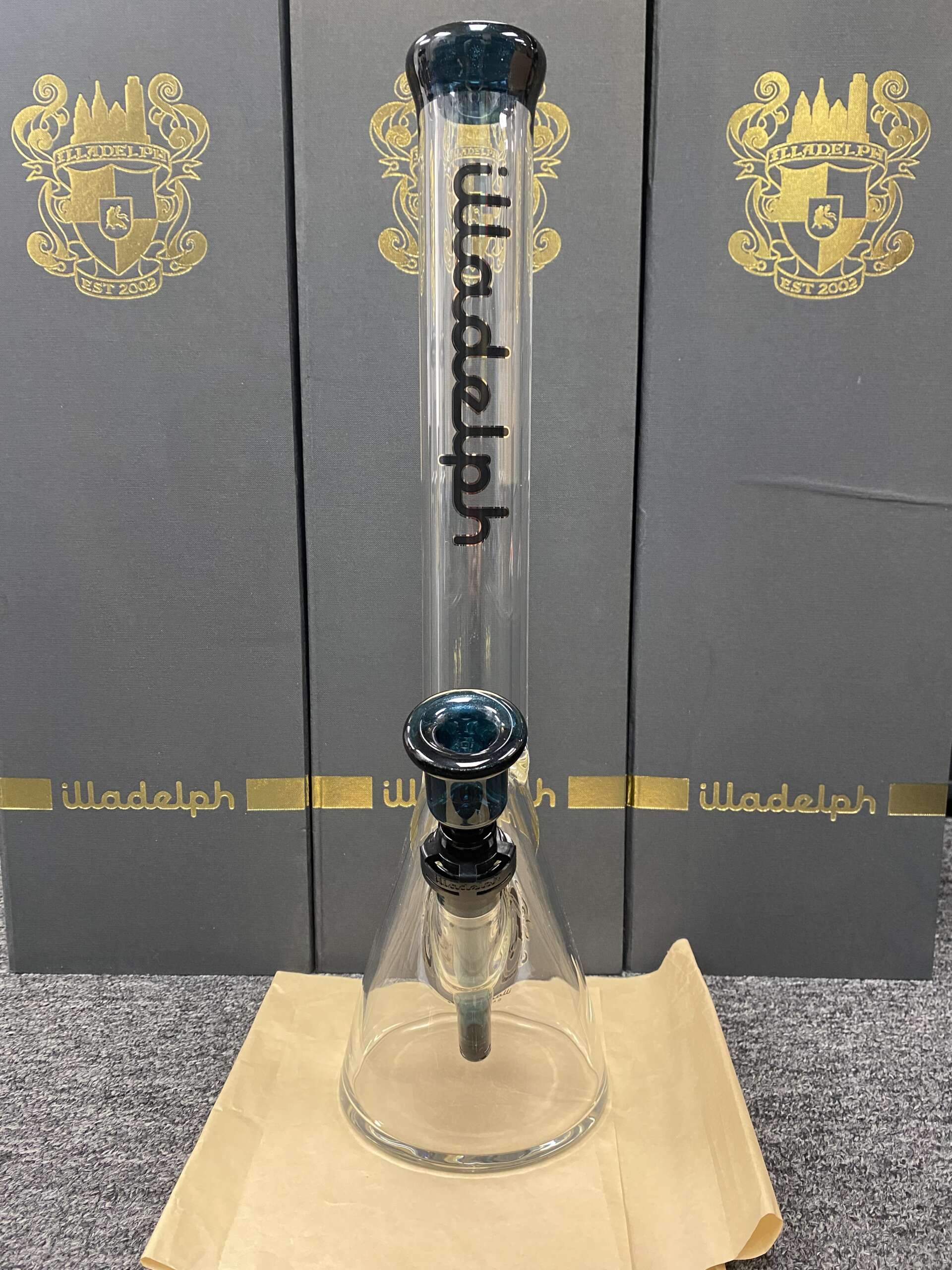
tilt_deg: -6.8
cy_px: 635
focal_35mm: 26
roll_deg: +0.6
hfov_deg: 53.1
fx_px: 953
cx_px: 476
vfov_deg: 67.3
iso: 320
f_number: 1.8
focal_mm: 4.25
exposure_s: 1/60
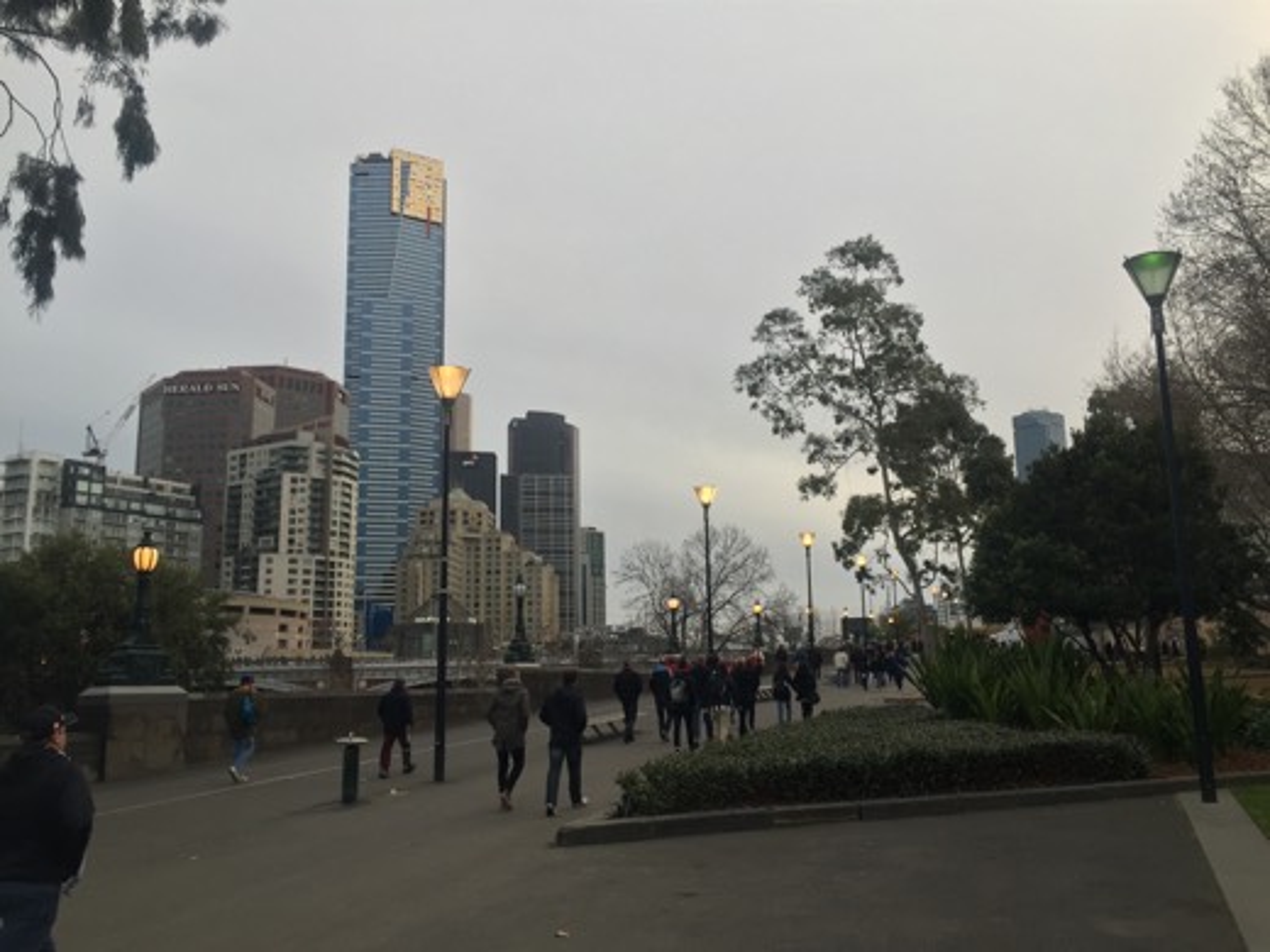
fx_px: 1064
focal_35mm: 29
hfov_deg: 61.7
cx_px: 635
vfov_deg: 48.2
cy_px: 476
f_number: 2.2
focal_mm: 4.15
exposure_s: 1/120
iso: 32
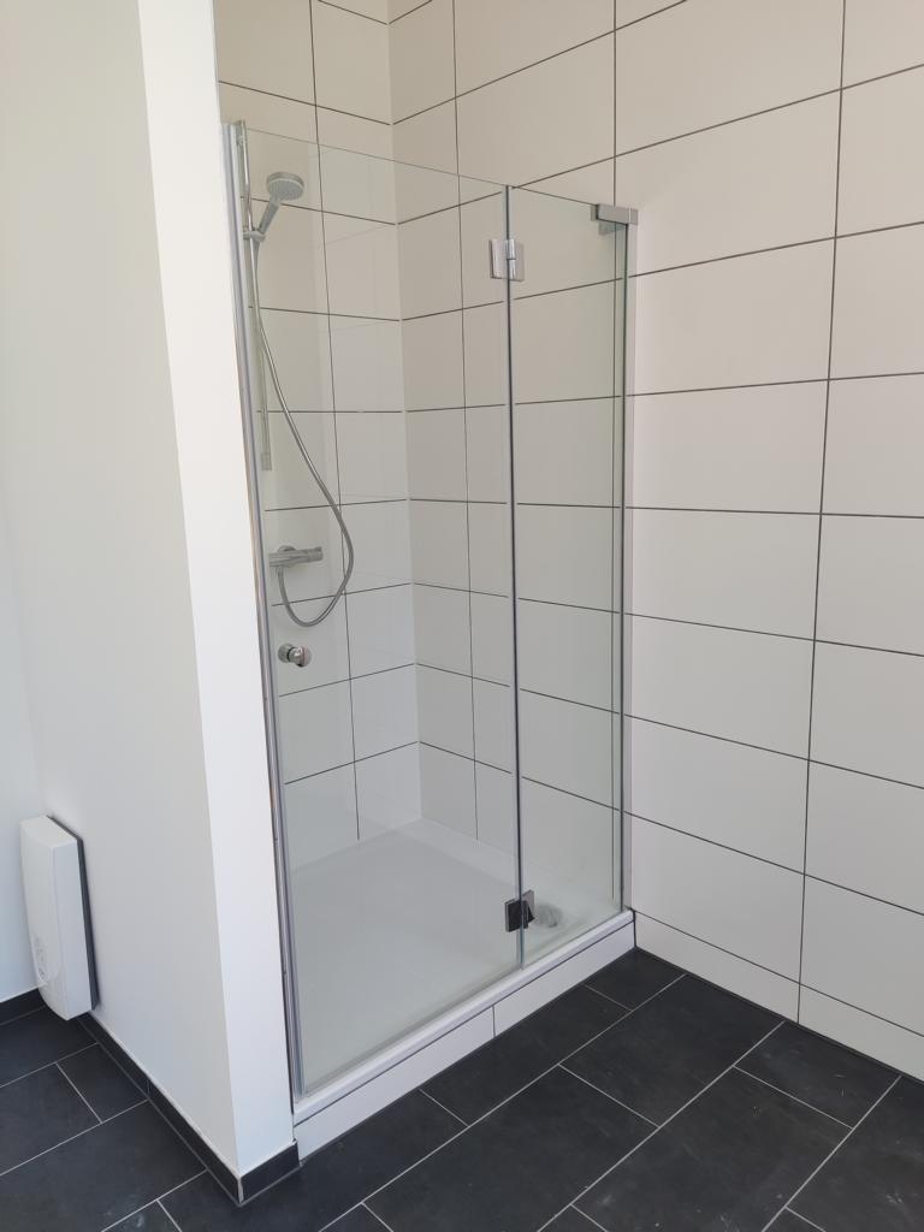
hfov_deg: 54.9
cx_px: 462
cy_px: 616
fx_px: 890
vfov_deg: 69.4
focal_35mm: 25
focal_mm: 4.71
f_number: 1.79
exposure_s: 1/206
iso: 50
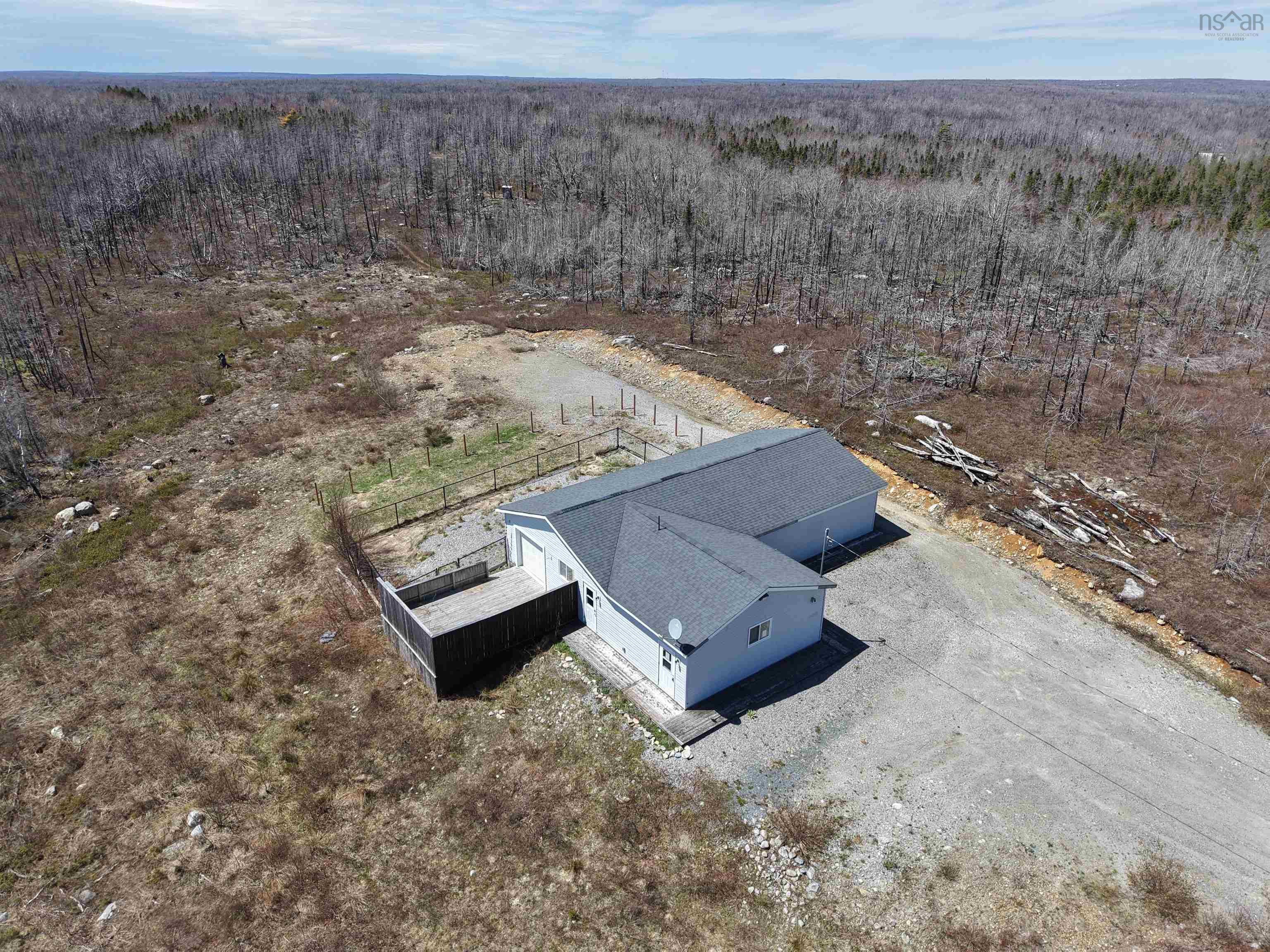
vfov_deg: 56.8
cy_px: 476
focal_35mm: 24
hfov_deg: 71.6
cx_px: 635
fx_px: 881
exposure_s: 1/4000
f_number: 1.8
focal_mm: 8.67
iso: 160
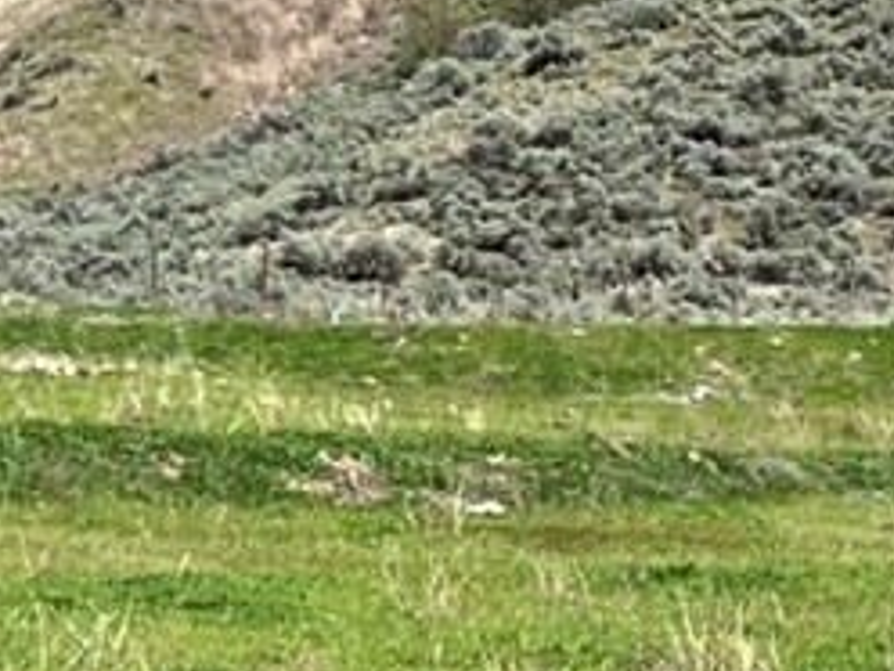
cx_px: 919
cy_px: 519
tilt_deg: +5.1
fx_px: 4339
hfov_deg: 11.6
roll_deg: +0.3
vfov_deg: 8.8
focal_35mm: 168
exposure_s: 1/3257
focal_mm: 5.7
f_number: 1.5
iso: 50
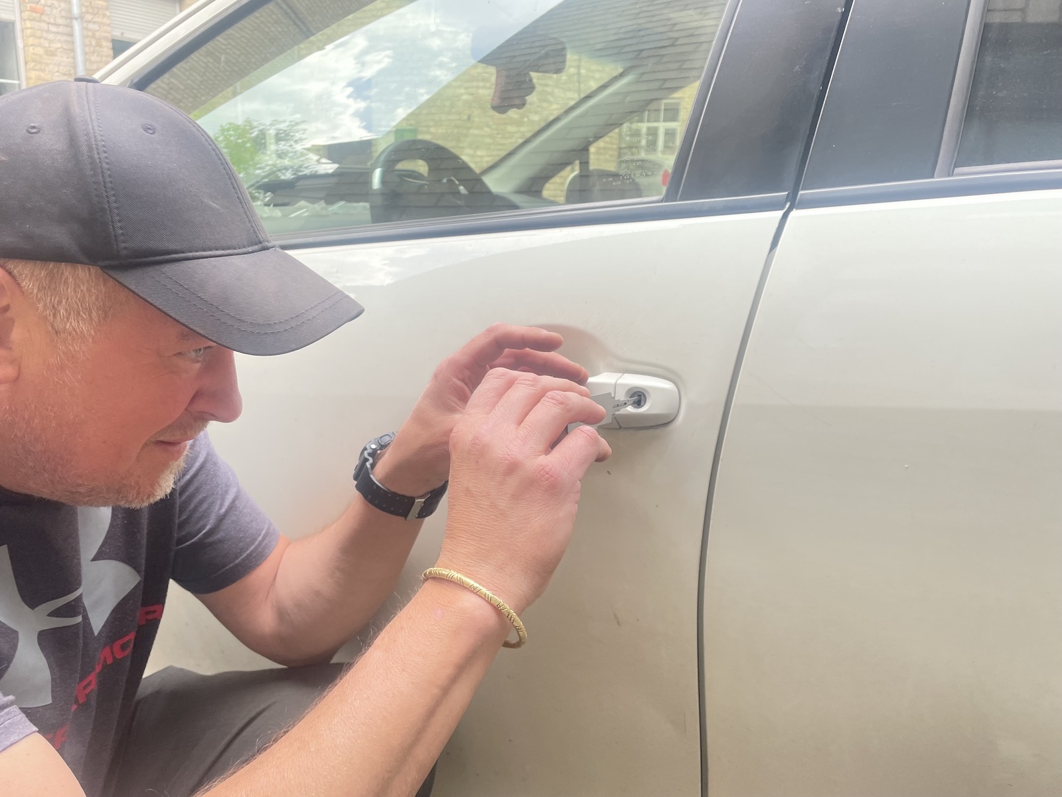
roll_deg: -2.1
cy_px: 398
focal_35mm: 26
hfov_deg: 67.3
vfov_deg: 53.1
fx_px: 798
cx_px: 531
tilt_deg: -13.4
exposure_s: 1/209
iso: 32
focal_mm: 4.2
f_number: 1.6
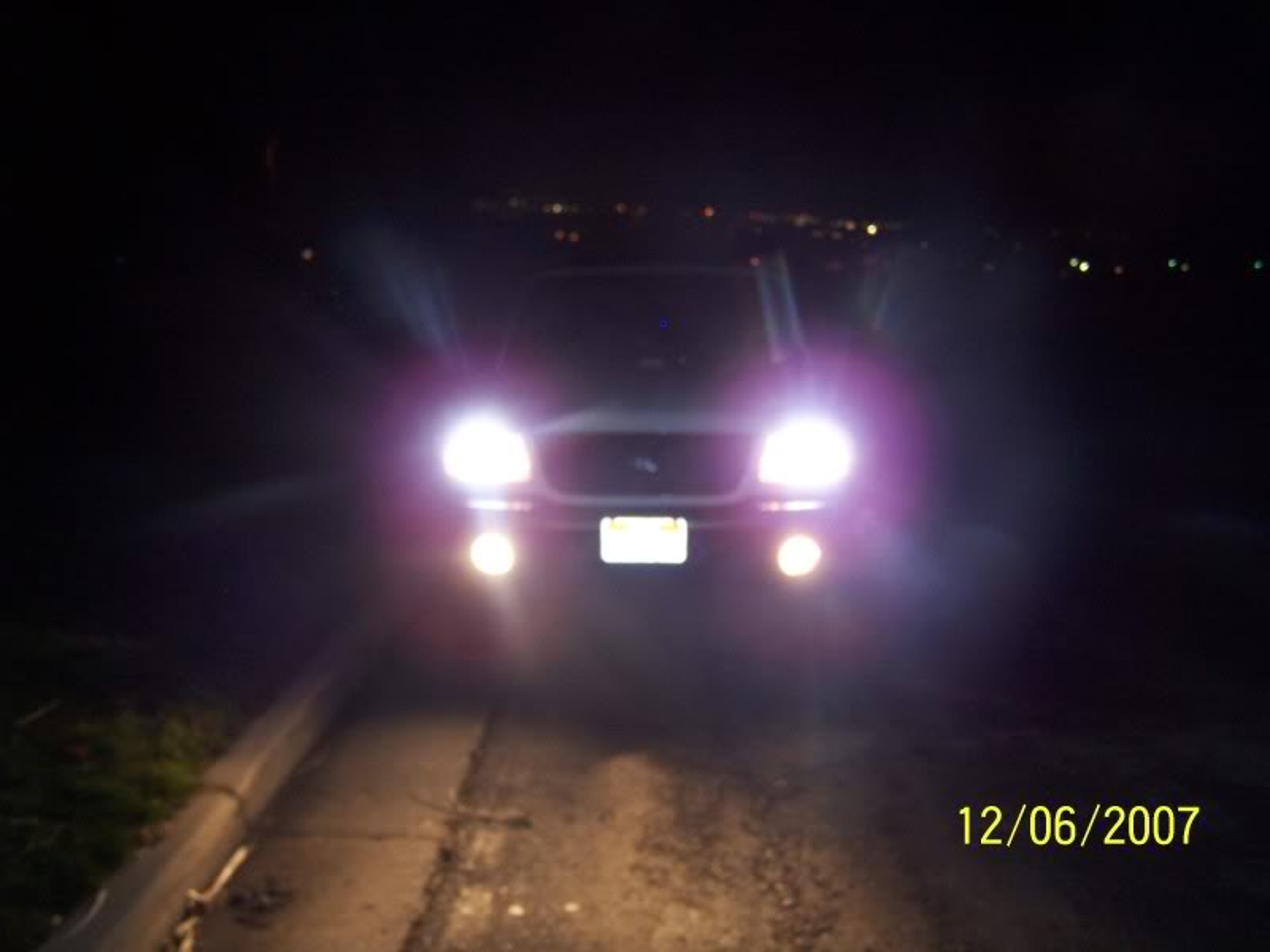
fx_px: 1394
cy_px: 476
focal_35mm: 38
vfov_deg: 37.7
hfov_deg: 49.0
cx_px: 635
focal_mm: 6.3
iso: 140
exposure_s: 1/15
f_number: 2.8
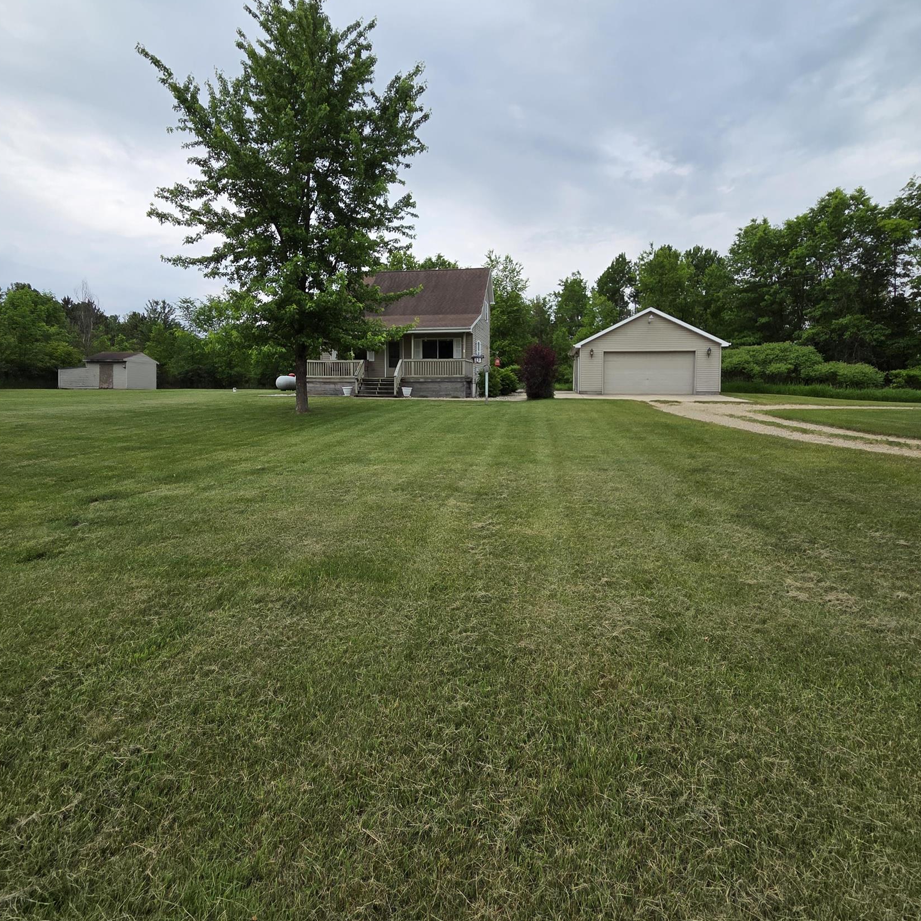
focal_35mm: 16
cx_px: 464
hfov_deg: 87.4
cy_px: 404
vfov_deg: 87.0
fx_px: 482
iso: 50
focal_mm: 2.2
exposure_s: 1/1297
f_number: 2.2
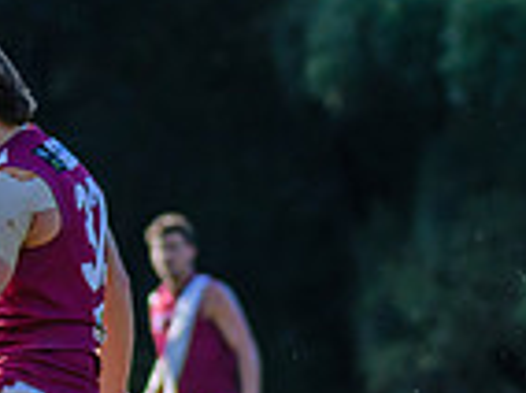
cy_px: 360
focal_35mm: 899
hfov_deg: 2.2
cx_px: -229
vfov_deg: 1.6
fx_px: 13638
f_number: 4.5
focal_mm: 170
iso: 800
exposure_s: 1/2500
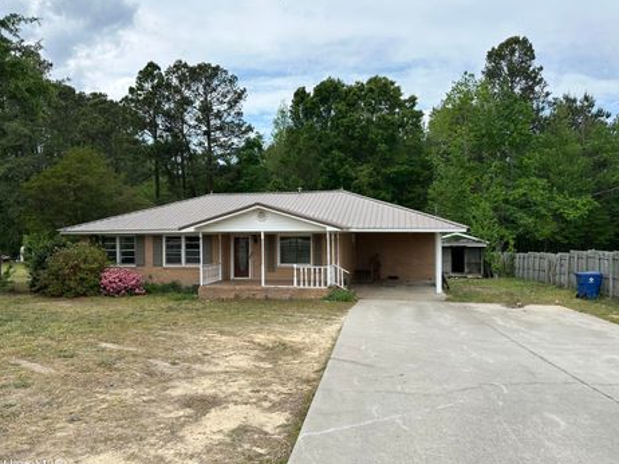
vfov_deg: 53.0
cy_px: 237
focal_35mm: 26
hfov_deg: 67.3
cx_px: 291
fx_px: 465
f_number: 1.78
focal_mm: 6.86
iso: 80
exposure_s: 1/2252
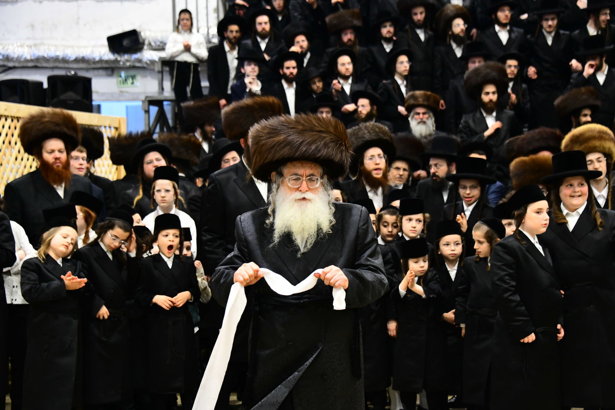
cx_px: 308
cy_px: 205
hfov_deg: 26.0
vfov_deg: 17.5
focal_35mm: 78
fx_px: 1332
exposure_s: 1/200
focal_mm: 78
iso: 4000
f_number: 5.6
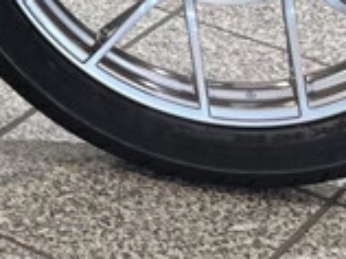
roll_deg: -0.4
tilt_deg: -10.4
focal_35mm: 176
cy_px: -498
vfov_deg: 7.5
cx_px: -500
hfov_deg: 9.8
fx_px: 1757
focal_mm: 5.1
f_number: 1.6
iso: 125
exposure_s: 1/60
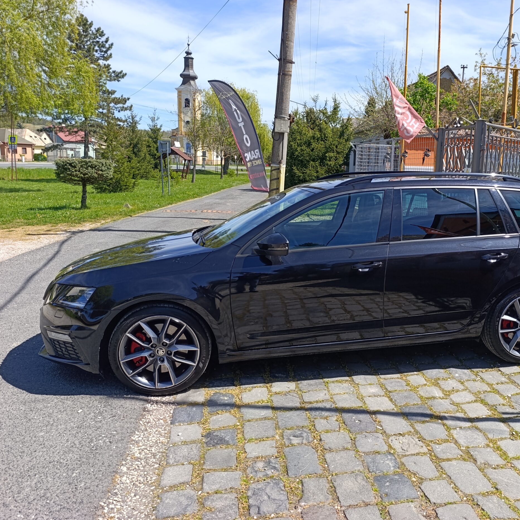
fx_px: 476
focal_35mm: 28
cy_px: 254
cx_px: 335
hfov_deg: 56.4
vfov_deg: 57.3
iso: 50
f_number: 1.6
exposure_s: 1/559
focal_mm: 6.14
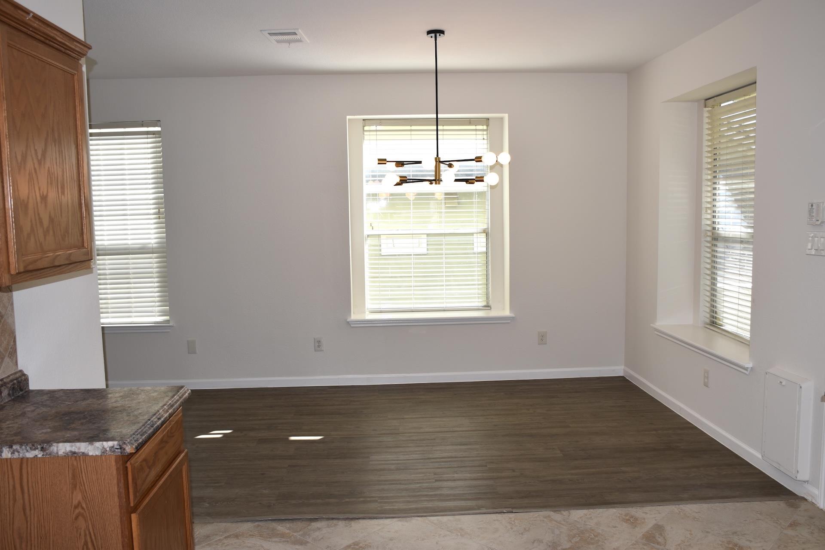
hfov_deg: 61.9
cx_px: 412
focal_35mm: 30
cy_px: 275
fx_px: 687
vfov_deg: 43.6
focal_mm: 20
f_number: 5.6
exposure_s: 1/125
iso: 100
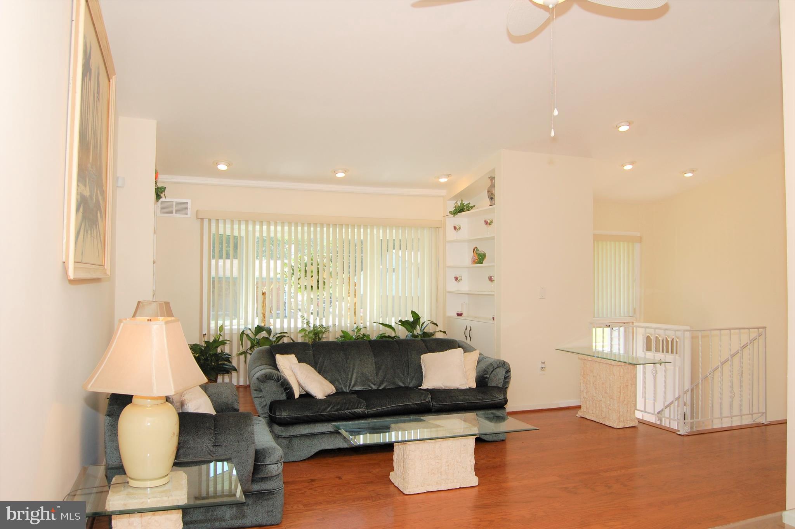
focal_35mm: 27
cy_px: 264
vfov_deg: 47.8
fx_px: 596
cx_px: 398
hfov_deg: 67.4
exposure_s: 1/160
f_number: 6.3
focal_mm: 18
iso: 400
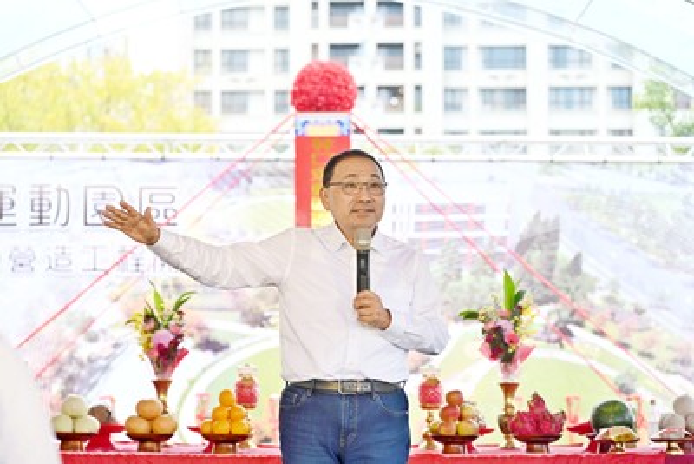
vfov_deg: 15.0
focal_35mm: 91
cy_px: 232
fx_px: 1755
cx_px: 347
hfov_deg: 22.4
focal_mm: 91
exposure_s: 1/125
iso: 160
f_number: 4
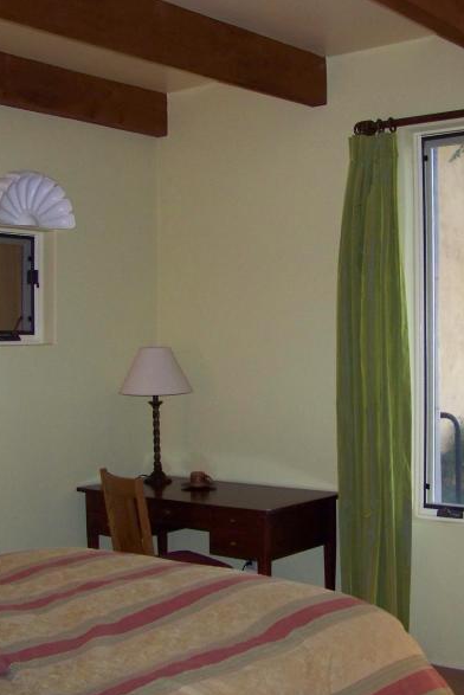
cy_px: 353
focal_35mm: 51
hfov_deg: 26.5
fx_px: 985
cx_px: 257
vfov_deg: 38.9
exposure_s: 1/30
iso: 200
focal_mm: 5.85
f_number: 2.8
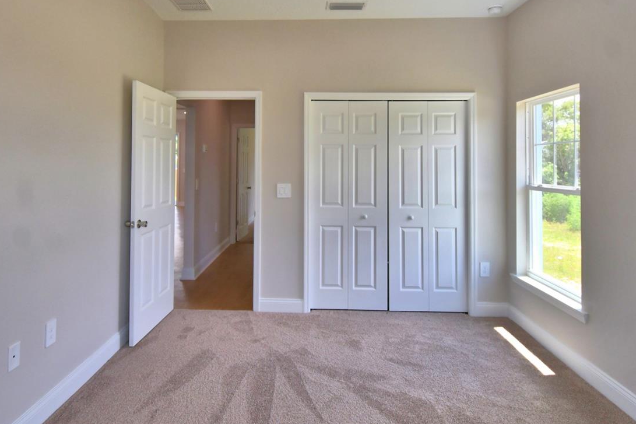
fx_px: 389
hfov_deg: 78.5
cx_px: 301
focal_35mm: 22
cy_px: 156
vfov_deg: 56.4
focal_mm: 10
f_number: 4.5
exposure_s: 1/400
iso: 200
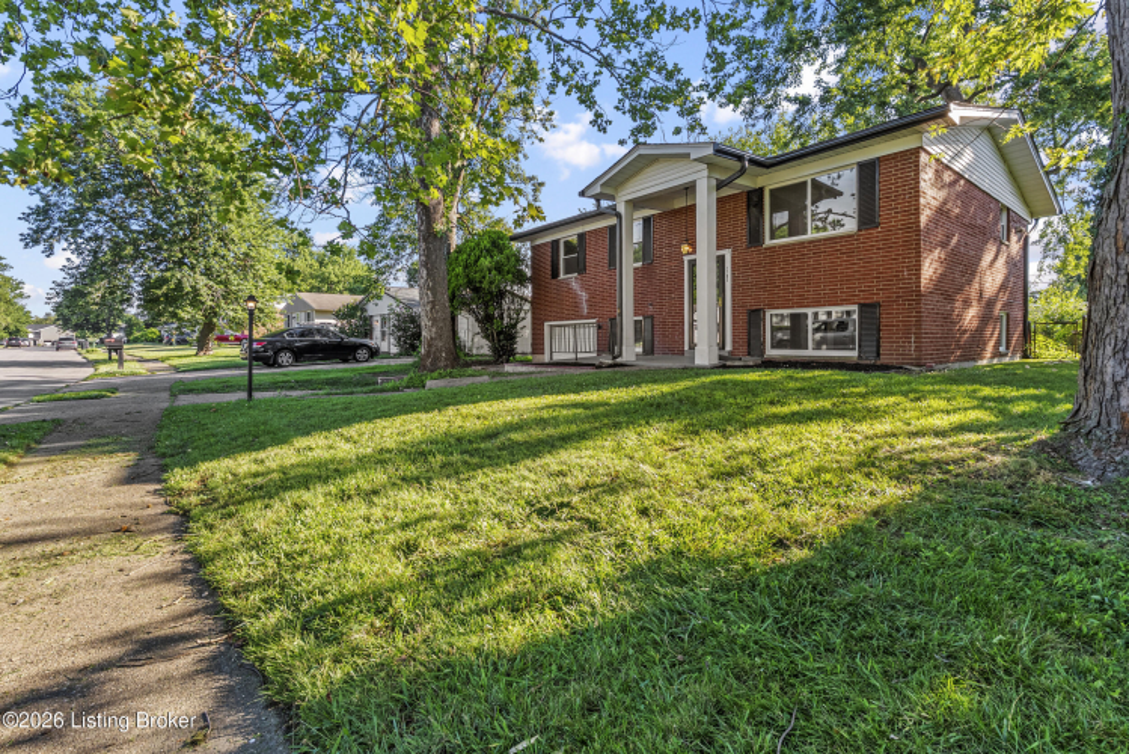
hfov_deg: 96.7
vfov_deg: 73.8
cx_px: 564
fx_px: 502
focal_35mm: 16
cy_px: 377
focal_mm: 16
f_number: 11
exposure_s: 1/25
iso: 400
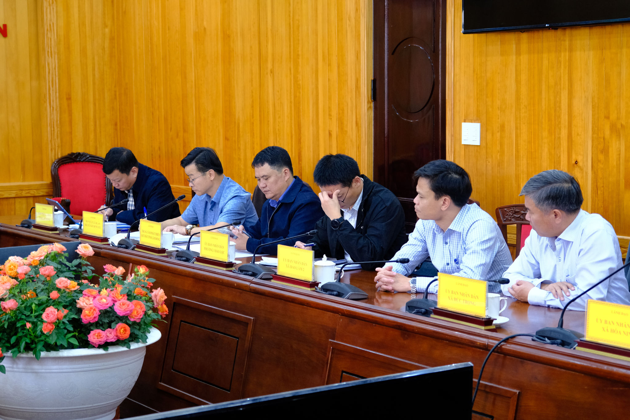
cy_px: 210
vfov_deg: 21.2
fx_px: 1120
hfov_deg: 31.4
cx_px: 315
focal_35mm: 64
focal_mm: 42.9
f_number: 4
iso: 2000
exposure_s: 1/160
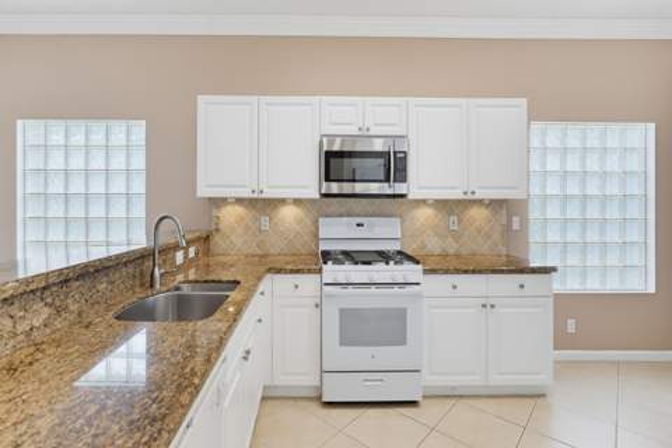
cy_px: 224
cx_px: 336
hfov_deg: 96.7
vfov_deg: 73.7
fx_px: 299
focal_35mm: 16
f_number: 4
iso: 800
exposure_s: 1/60
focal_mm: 16
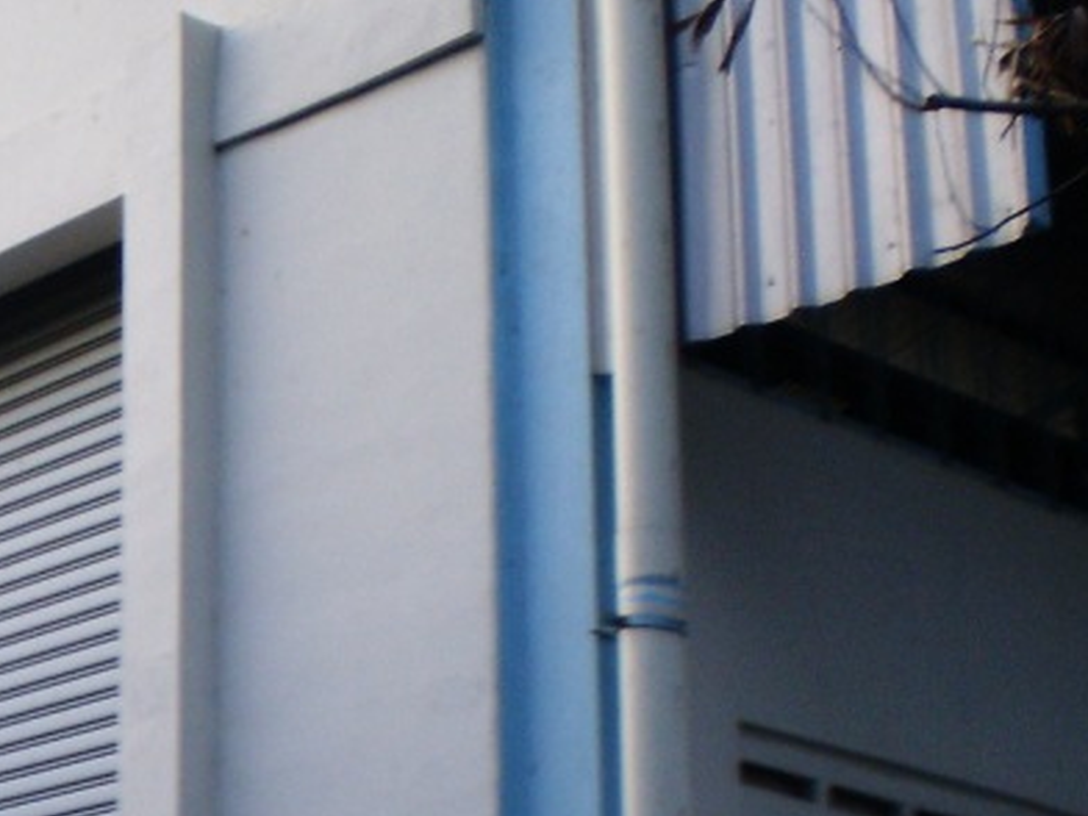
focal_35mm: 94
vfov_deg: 15.3
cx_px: -322
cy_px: 885
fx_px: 2954
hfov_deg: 19.3
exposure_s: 1/30
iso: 100
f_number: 3.1
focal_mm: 6.3
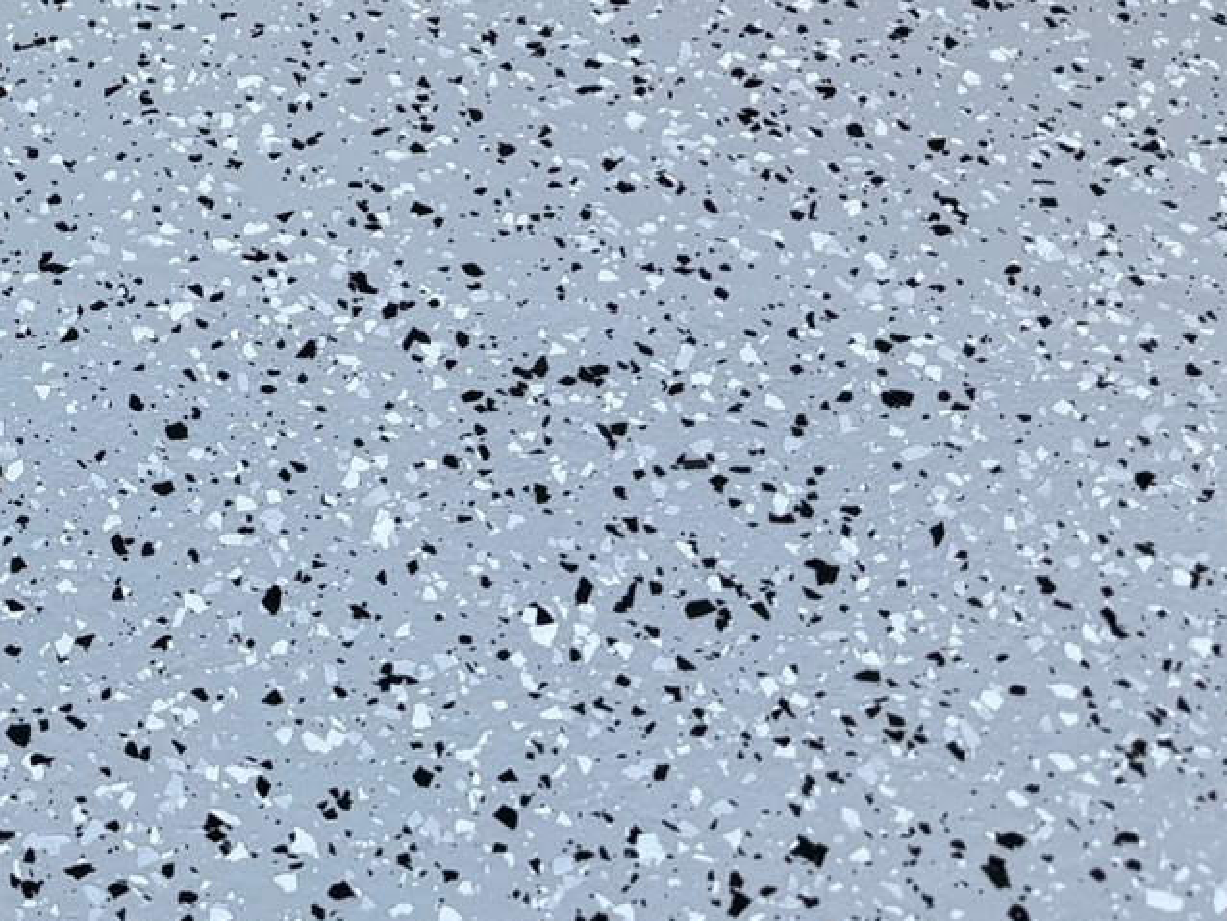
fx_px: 2730
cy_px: -327
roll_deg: +0.1
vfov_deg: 17.7
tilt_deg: -31.8
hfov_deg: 24.5
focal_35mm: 77
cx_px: 77
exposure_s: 1/243
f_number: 1.78
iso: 64
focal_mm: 6.76
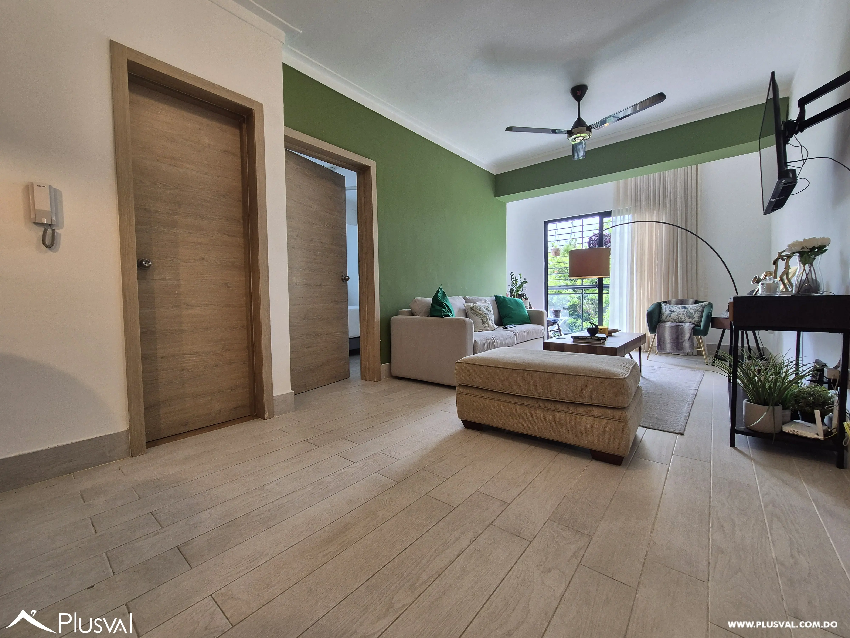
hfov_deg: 106.2
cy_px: 319
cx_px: 425
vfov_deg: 89.9
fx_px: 319
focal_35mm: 13
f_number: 2.2
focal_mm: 2.2
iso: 160
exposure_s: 1/60
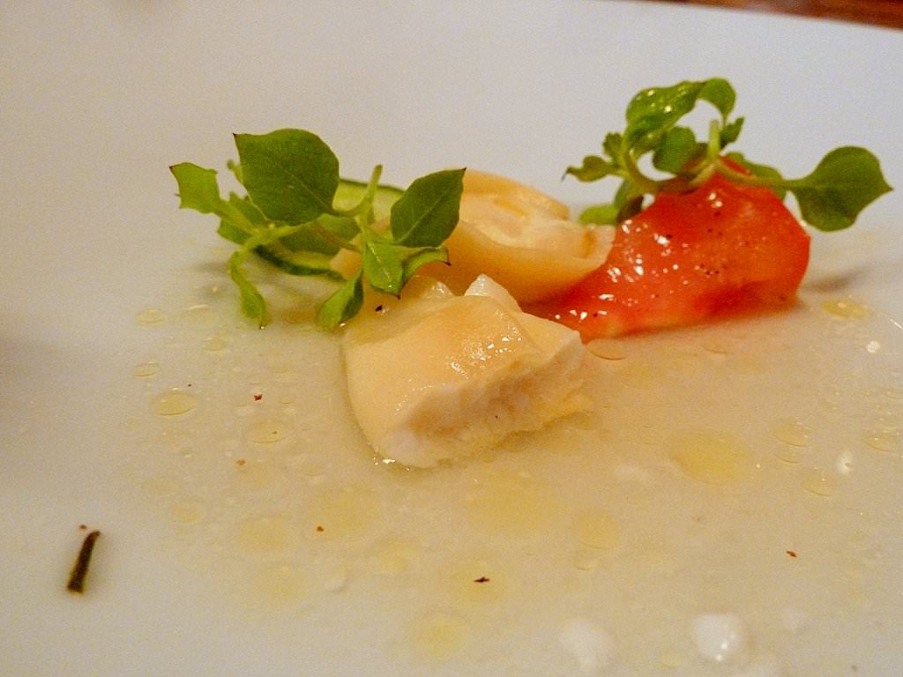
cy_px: 338
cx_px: 452
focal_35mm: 29
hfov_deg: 61.7
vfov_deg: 48.2
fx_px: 756
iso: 400
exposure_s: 1/6
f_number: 3.4
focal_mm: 4.7
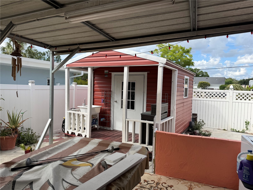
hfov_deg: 71.6
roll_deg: -2.7
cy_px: 95
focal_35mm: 24
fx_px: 175
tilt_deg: -2.0
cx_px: 126
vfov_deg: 56.8
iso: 80
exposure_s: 1/2907
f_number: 1.78
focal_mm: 6.76
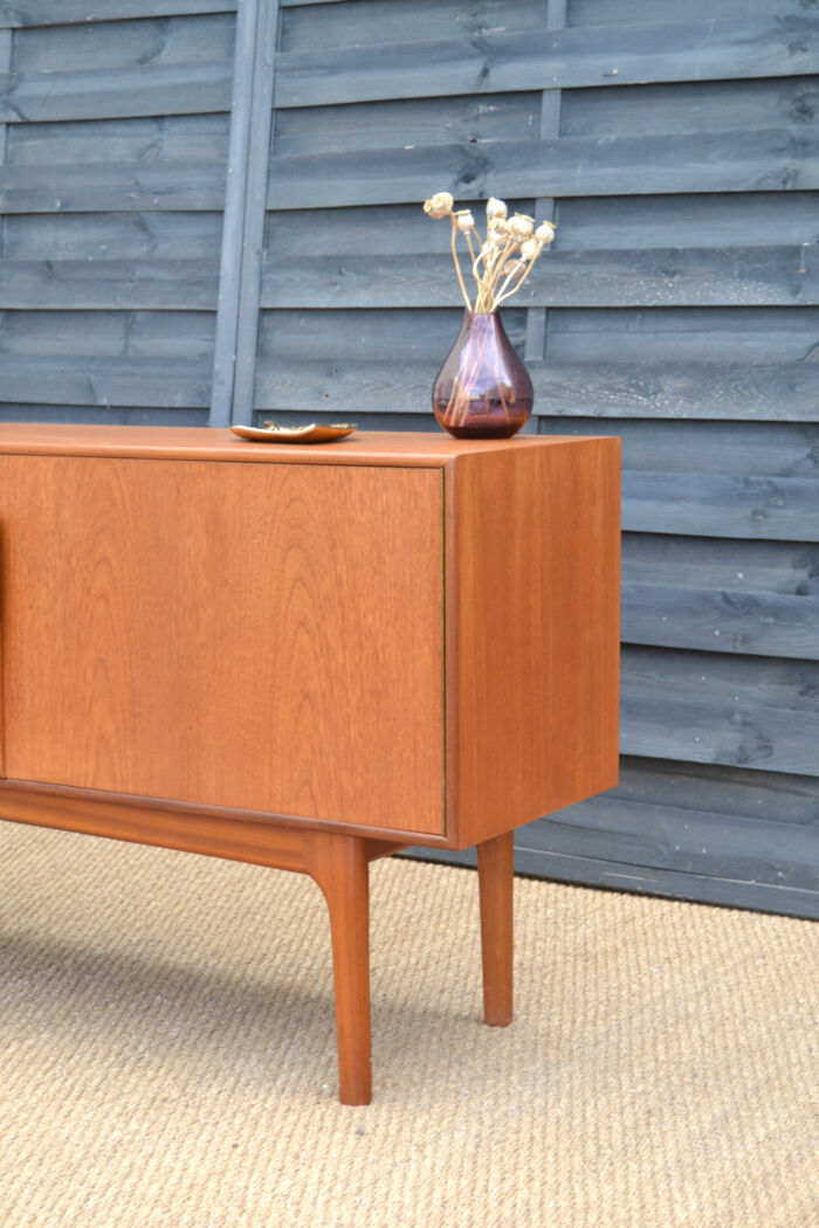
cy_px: 614
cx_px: 410
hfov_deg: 22.6
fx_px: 2047
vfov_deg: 33.4
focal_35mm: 60
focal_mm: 40
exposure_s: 1/125
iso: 360
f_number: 5.6
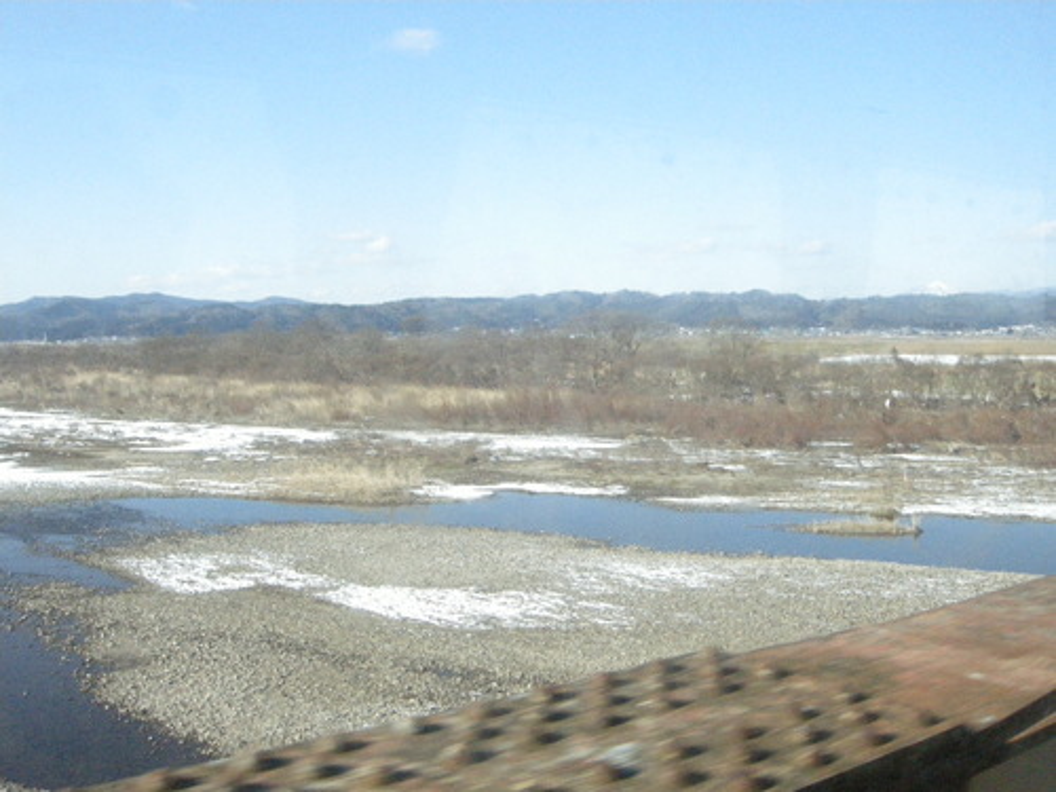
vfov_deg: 40.7
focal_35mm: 35
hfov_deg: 52.6
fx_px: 1068
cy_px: 396
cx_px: 528
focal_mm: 7.5
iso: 800
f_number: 7.6
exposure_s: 1/734
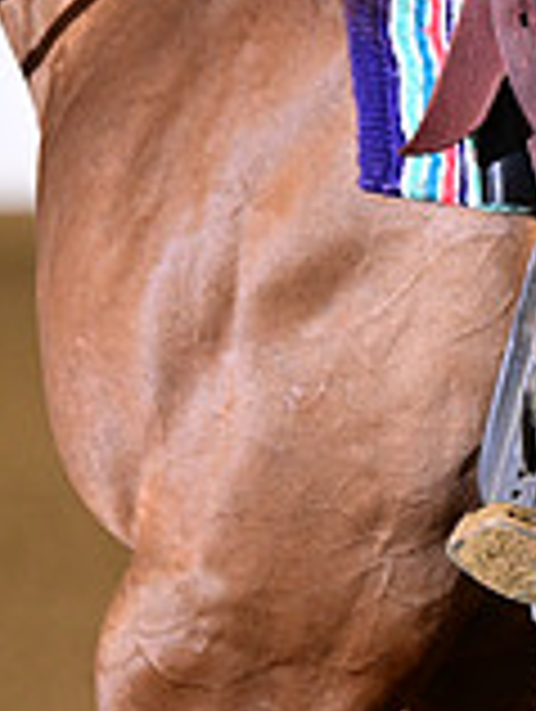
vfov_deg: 3.2
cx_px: 1293
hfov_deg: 2.4
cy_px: 16
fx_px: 12683
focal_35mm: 616
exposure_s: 1/200
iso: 2000
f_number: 4
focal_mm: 175
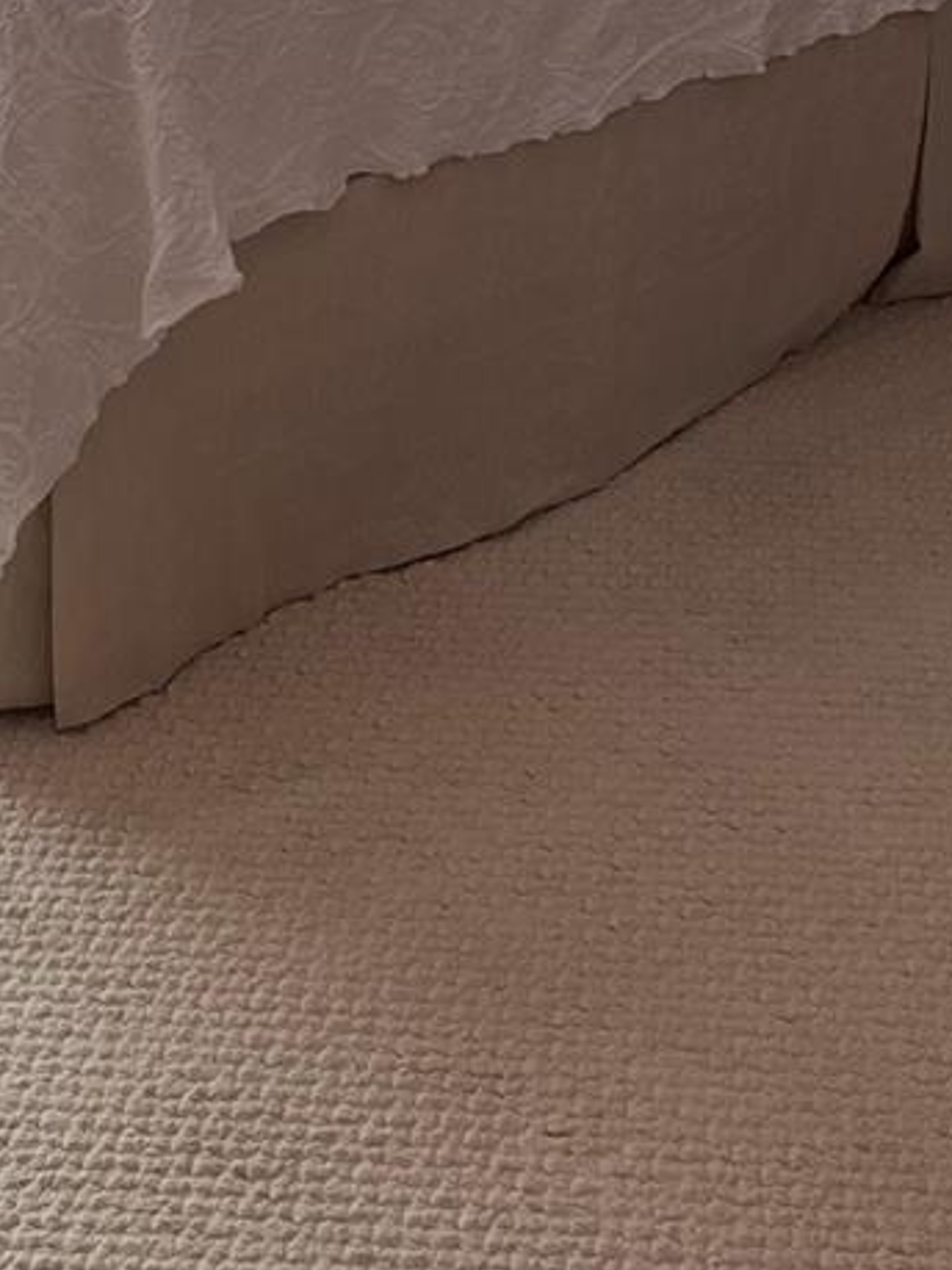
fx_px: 3192
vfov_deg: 20.5
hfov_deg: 16.7
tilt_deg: -16.8
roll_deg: +0.7
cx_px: 105
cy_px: -387
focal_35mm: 87
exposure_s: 1/161
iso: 64
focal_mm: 5.1
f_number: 1.6
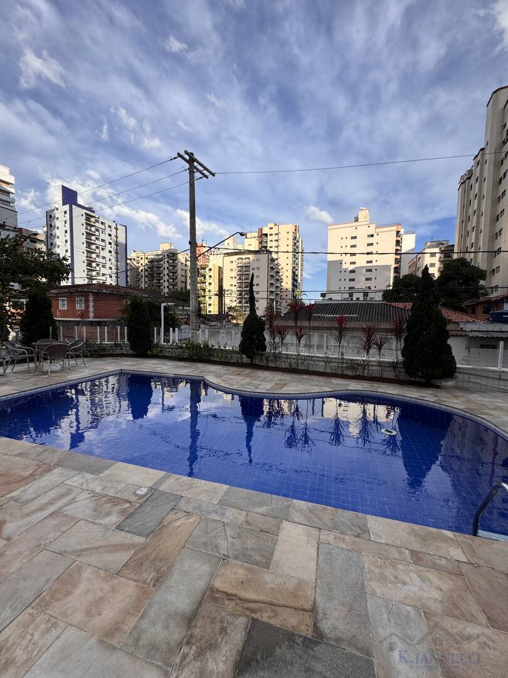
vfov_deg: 102.1
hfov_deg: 85.7
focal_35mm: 14
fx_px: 274
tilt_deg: -4.6
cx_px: 254
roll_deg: -0.3
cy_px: 339
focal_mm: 2.22
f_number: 2.2
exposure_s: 1/1143
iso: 50
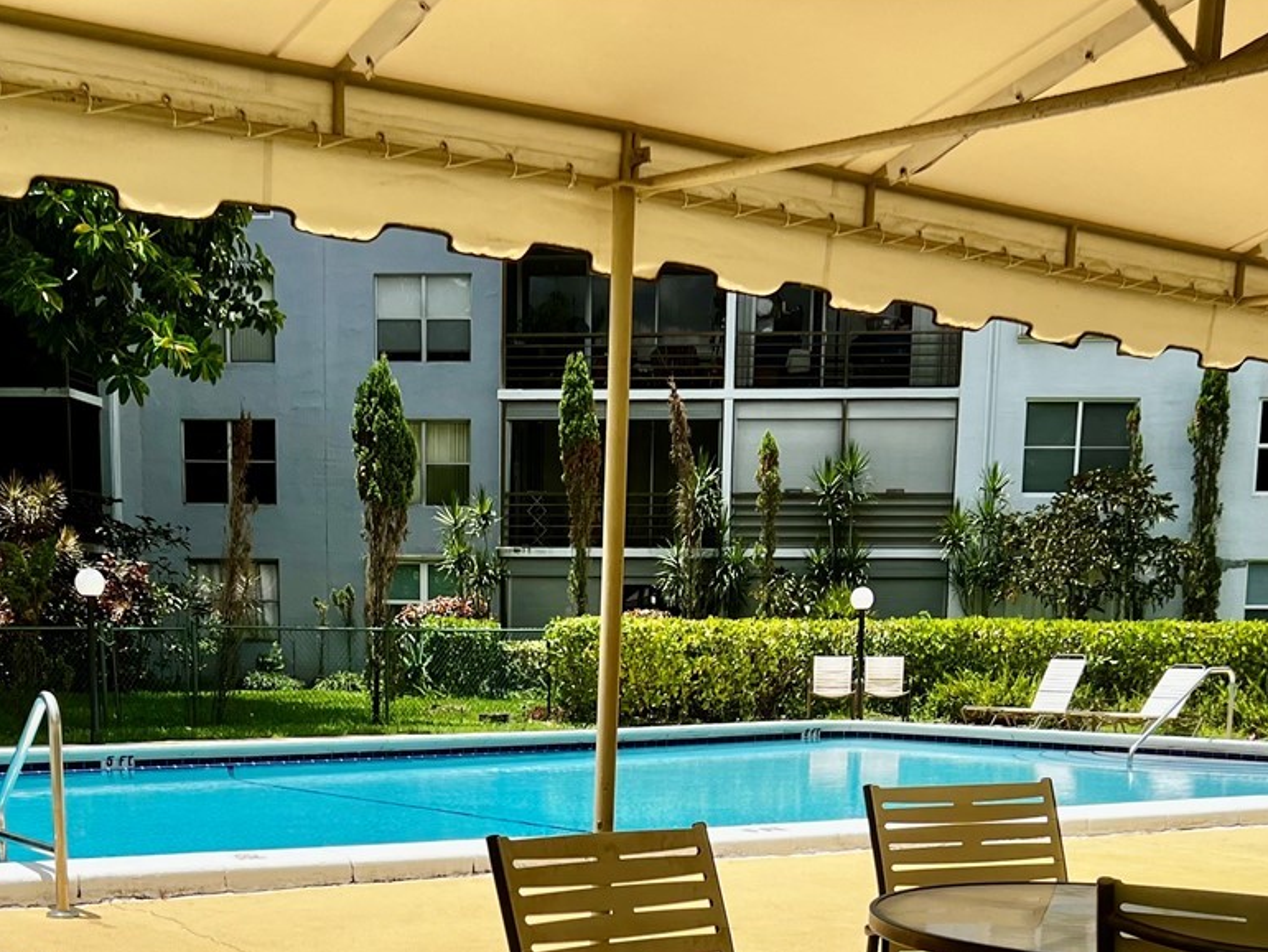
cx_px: 563
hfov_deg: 35.5
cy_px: 977
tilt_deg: -11.0
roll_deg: -0.8
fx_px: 1979
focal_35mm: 54
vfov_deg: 25.6
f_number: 1.5
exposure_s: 1/5587
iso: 50
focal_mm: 5.7
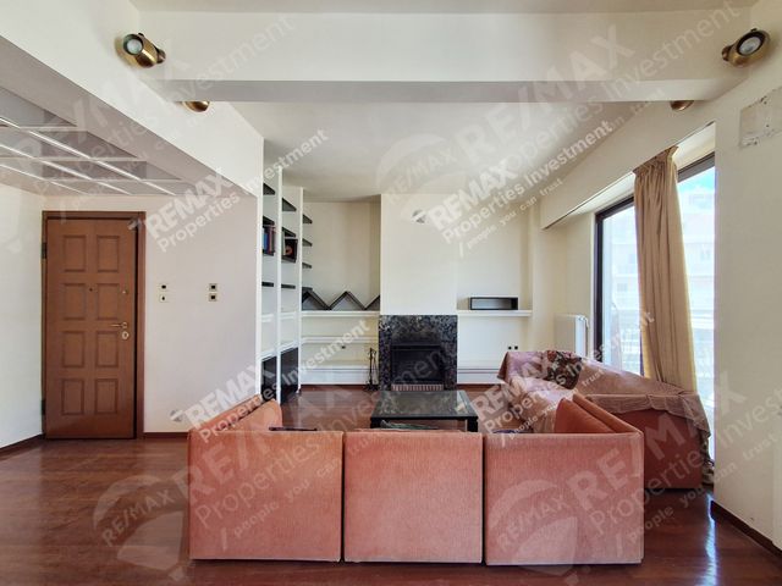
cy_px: 293
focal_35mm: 16
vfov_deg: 78.1
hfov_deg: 94.5
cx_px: 391
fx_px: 361
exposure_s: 1/100
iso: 80
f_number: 2.2
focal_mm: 1.64
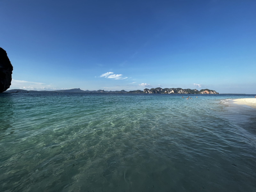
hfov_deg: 106.2
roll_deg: -0.9
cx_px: 128
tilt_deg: -2.4
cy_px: 96
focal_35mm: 13
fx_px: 96
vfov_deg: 89.9
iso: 32
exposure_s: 1/1754
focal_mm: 1.57
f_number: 1.8
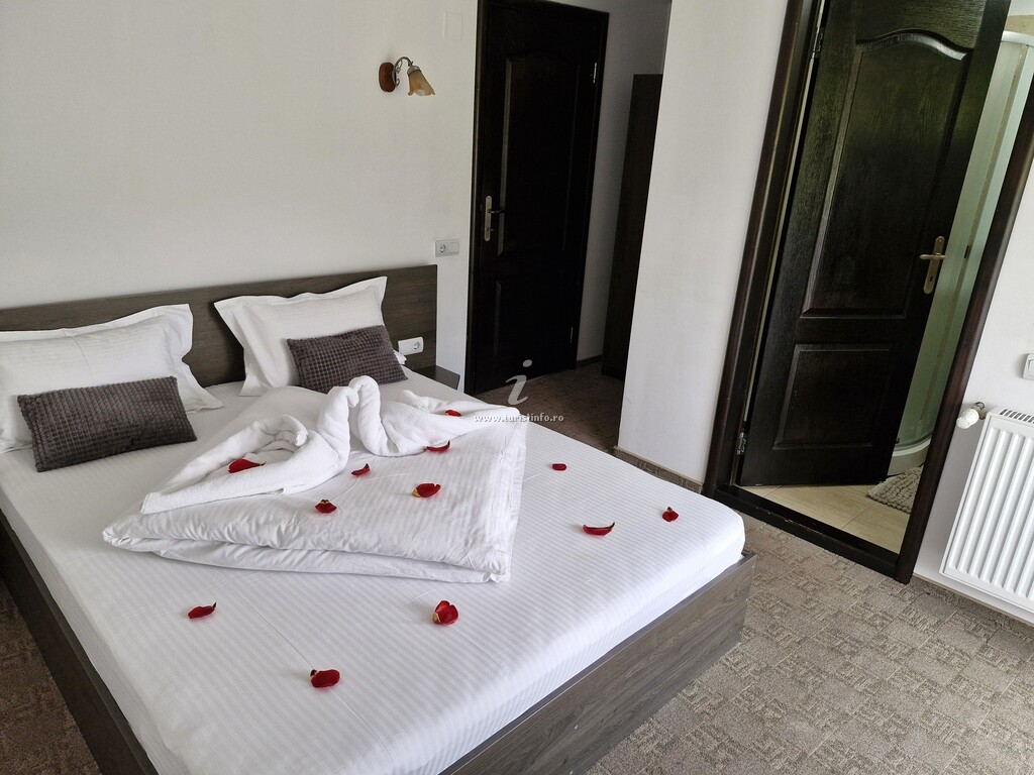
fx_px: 687
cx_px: 517
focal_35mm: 23
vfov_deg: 58.9
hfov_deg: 73.9
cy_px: 388
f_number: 1.8
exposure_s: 1/100
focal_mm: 5.54
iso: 250
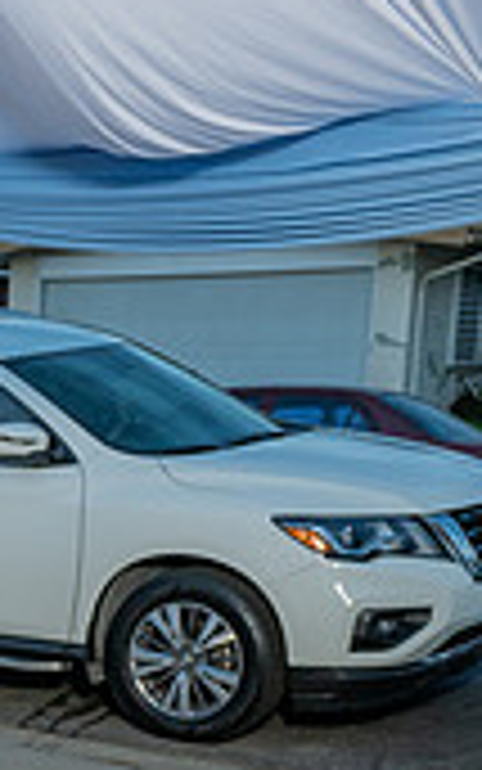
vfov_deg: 23.8
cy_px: 772
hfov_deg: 13.8
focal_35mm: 83
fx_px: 1743
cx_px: -428
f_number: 4.5
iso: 250
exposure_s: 1/160
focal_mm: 24
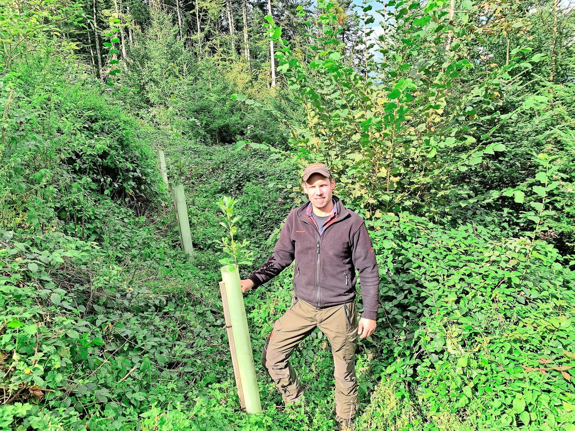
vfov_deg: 53.1
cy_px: 216
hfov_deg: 67.3
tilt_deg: -15.0
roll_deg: +5.0
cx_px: 288
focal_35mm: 26
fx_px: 432
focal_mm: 4.25
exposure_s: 1/972
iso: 25
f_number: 1.8
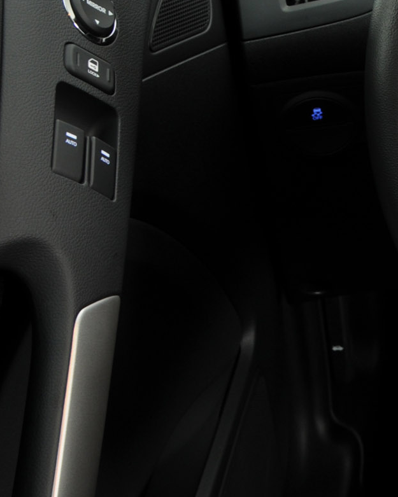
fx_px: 1590
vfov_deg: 17.7
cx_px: 783
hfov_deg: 12.6
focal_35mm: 108
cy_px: 164
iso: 200
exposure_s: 1/2
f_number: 7.1
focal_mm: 20
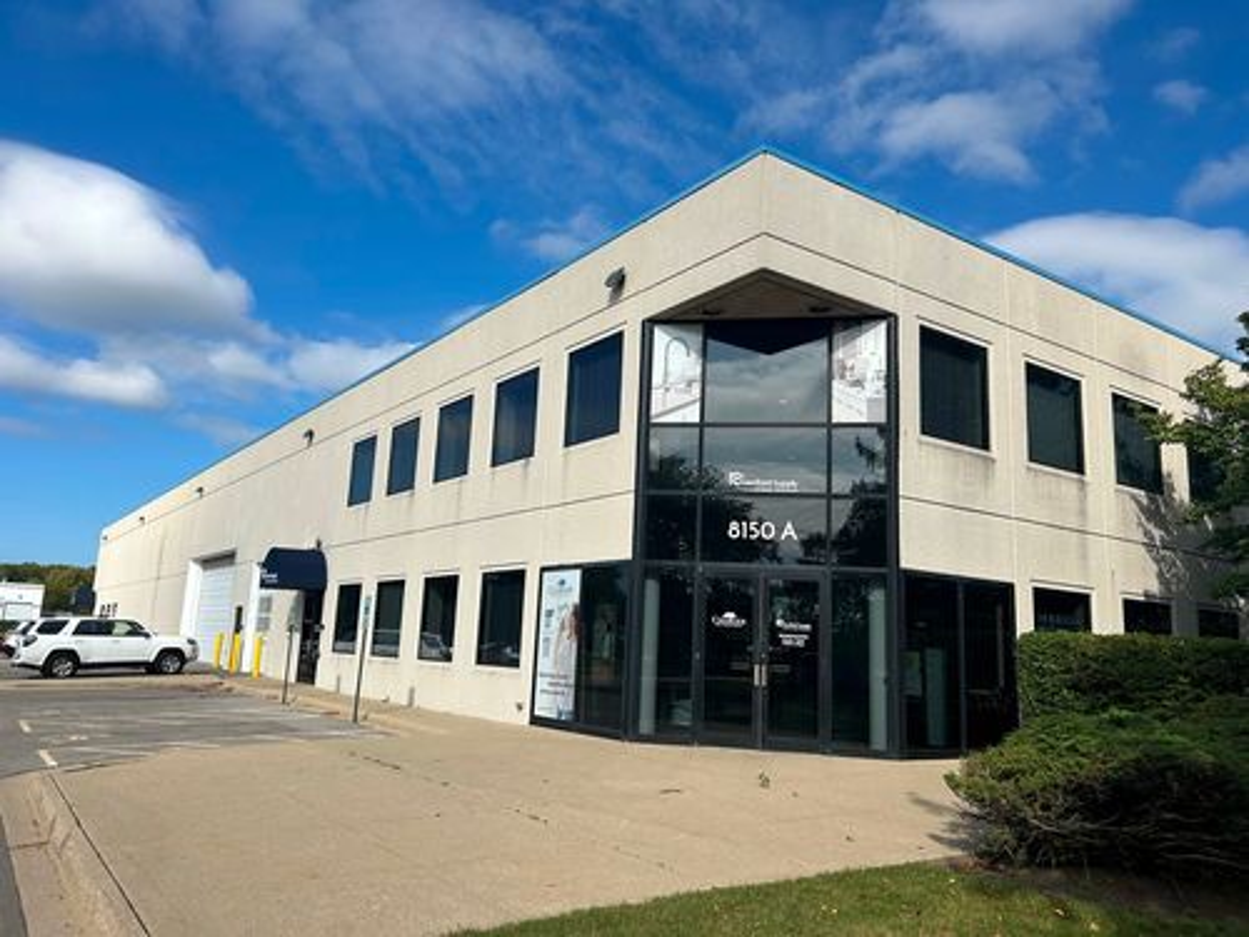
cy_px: 468
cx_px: 624
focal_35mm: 26
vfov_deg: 53.1
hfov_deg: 67.3
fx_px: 938
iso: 50
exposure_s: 1/5587
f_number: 1.5
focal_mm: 5.7
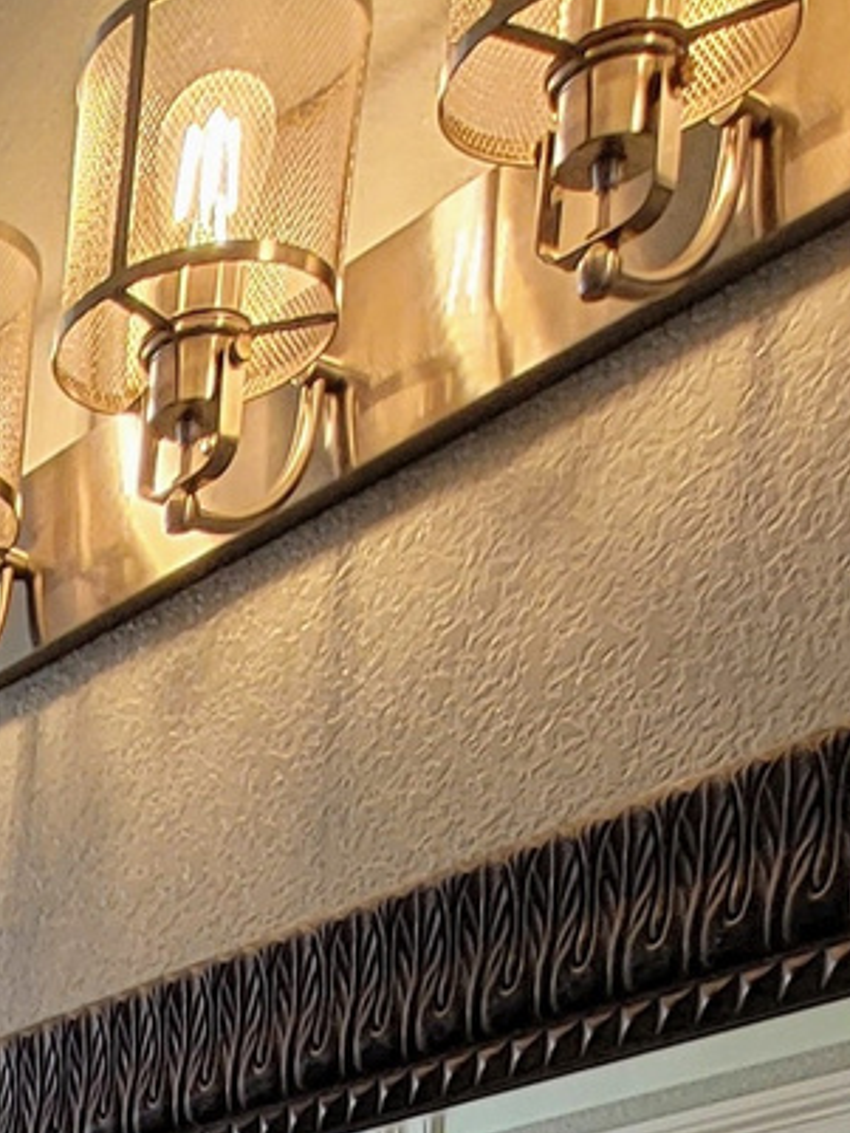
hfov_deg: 16.7
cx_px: -774
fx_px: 2291
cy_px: 2260
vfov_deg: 18.4
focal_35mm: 70
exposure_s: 1/59
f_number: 2.2
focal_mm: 2.2
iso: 64
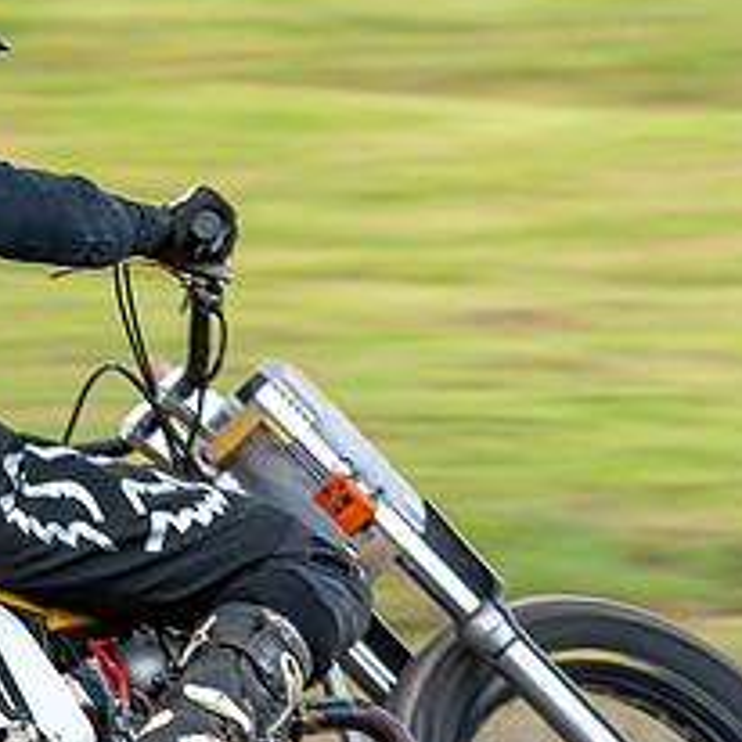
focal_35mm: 749
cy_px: 564
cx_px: 36
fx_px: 18164
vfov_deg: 2.3
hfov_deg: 2.3
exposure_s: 1/200
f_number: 7.1
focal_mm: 185
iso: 200
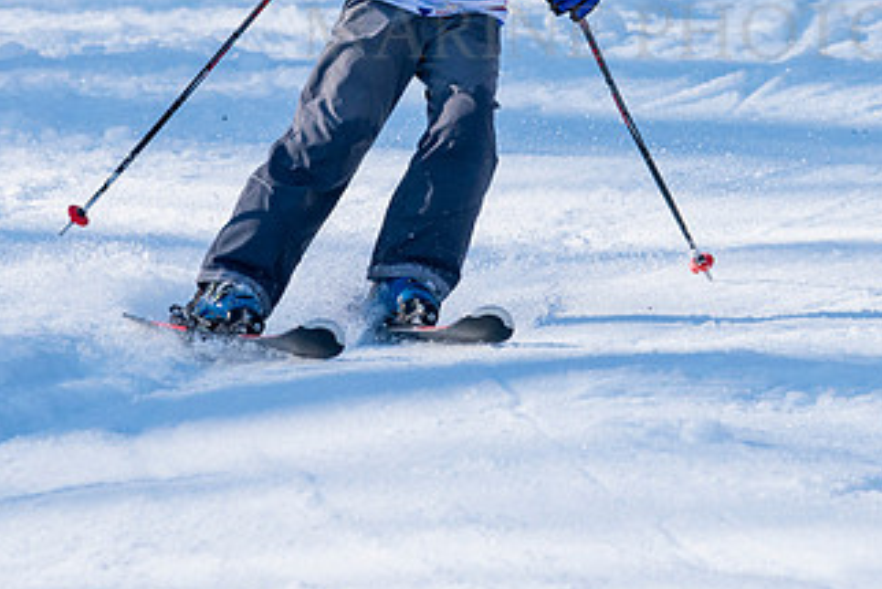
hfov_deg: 1.5
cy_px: 1
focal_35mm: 1334
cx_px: 576
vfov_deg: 1.0
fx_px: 32696
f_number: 8
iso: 640
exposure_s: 1/2000
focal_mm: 560
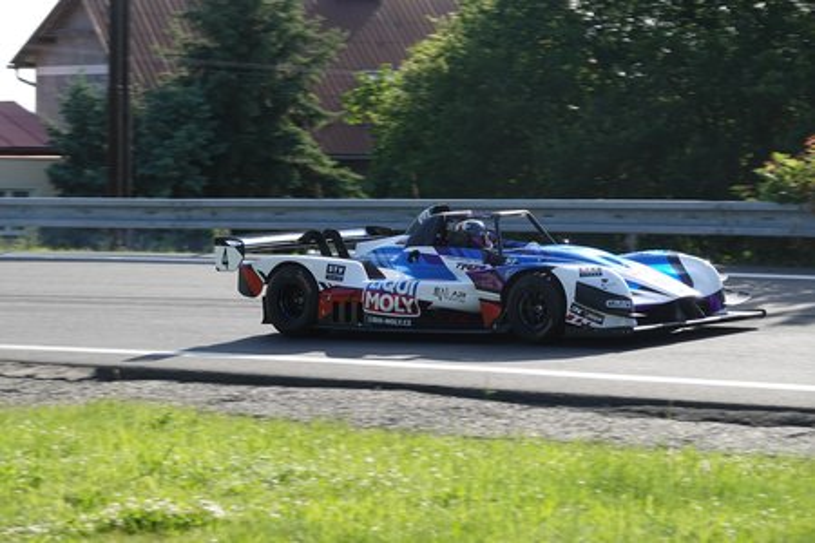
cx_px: 408
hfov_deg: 15.2
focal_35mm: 135
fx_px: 3056
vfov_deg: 10.2
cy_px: 272
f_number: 4
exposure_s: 1/800
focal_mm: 49.51
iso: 160
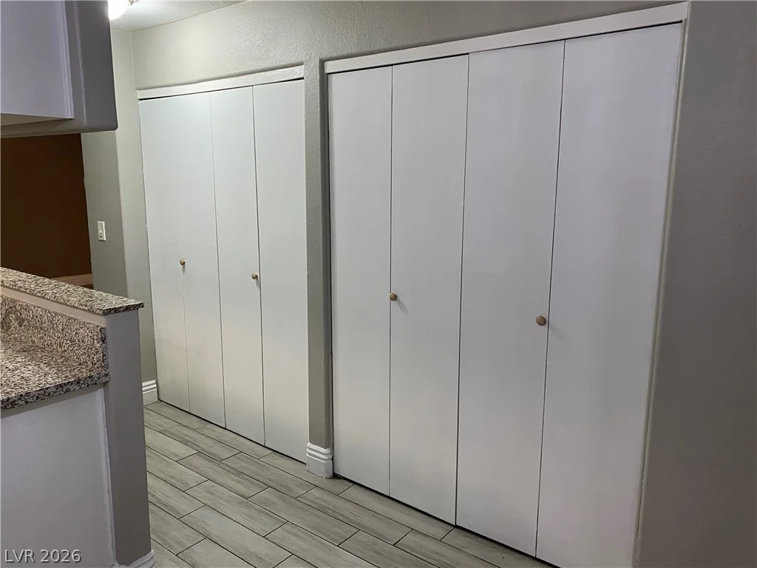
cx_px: 378
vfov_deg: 53.1
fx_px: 569
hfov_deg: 67.3
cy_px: 284
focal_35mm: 26
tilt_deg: -11.5
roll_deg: -0.9
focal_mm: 4.25
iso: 125
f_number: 1.8
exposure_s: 1/60
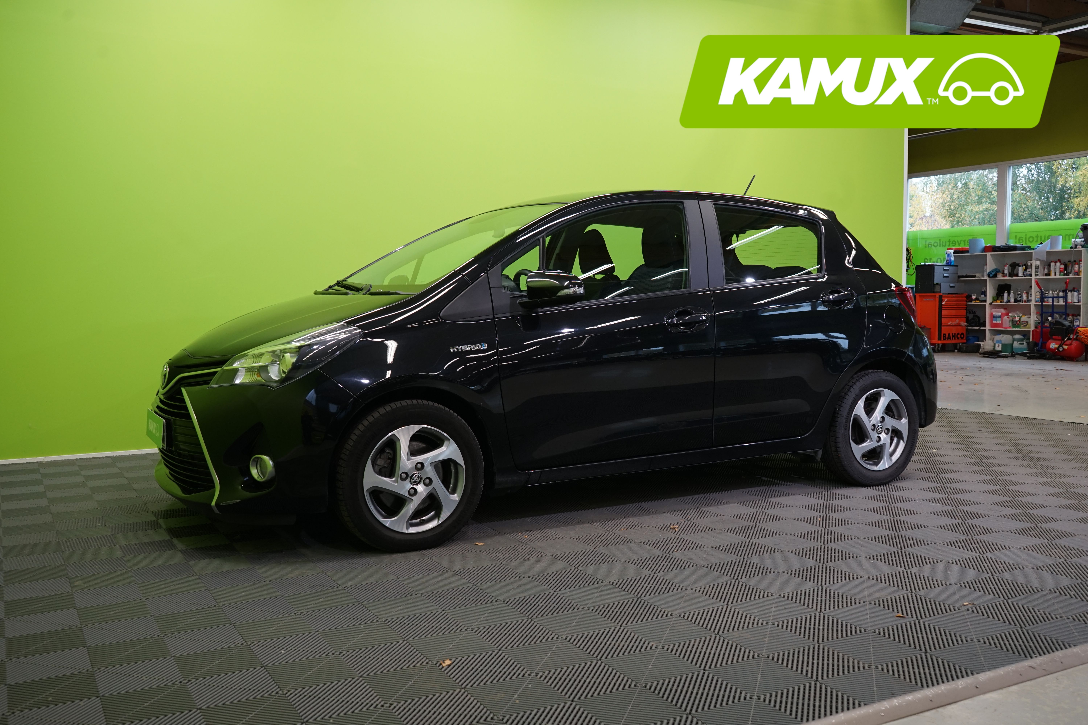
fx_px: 967
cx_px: 544
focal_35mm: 32
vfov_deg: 41.1
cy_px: 362
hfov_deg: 58.7
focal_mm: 32
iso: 640
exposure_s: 1/30
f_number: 6.3
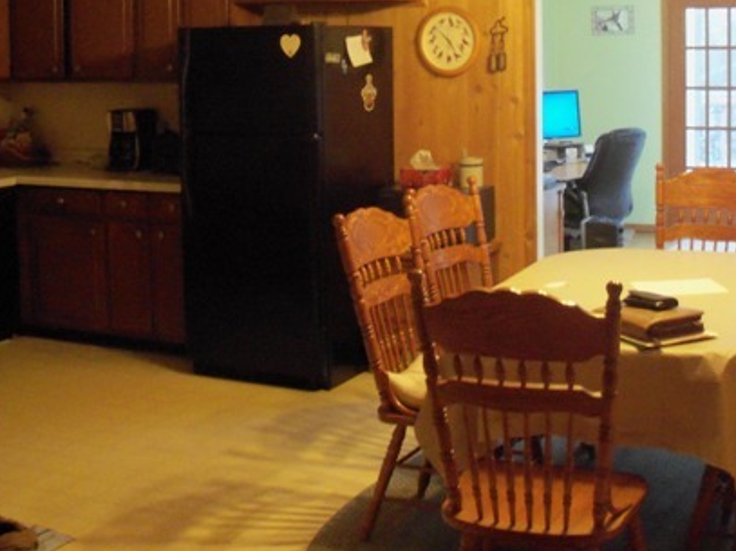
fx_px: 1169
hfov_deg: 34.8
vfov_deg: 26.2
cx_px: 454
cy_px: 141
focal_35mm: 55
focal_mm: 6.3
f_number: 3
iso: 400
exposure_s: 1/13
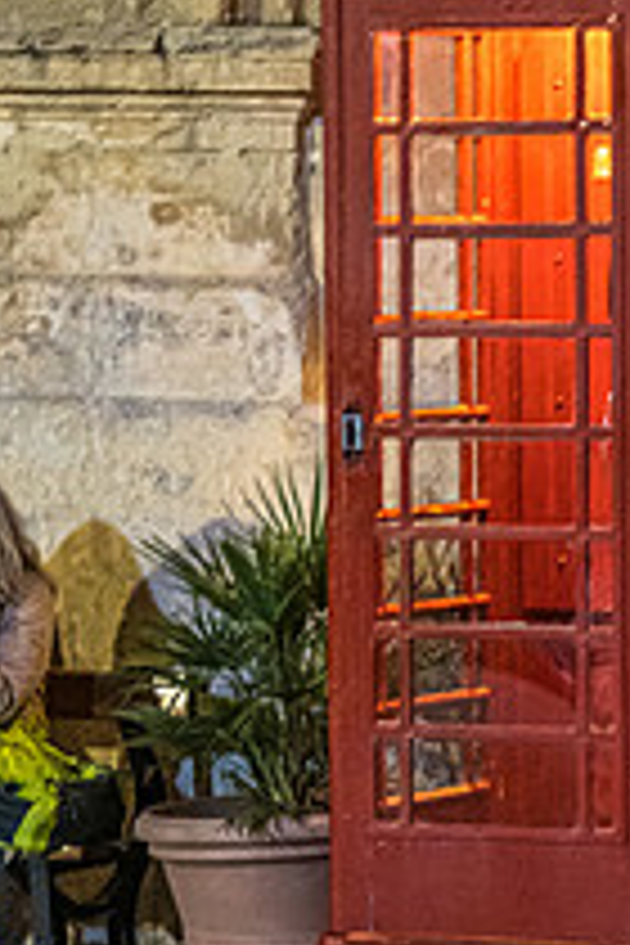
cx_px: 652
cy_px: 648
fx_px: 6404
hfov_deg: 5.6
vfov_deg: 8.4
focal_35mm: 244
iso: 6400
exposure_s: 1/8
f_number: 6.3
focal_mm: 76
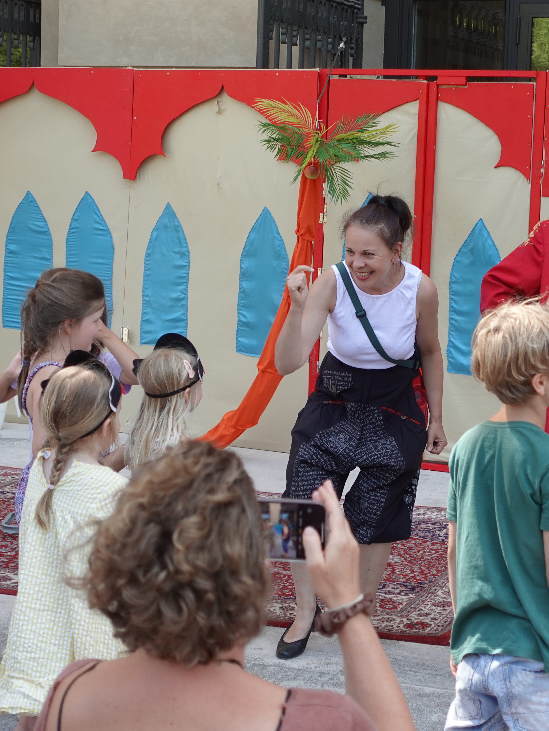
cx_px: 398
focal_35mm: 83
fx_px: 1755
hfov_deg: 17.7
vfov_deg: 23.6
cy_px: 362
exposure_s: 1/250
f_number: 2.8
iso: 125
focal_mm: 21.27
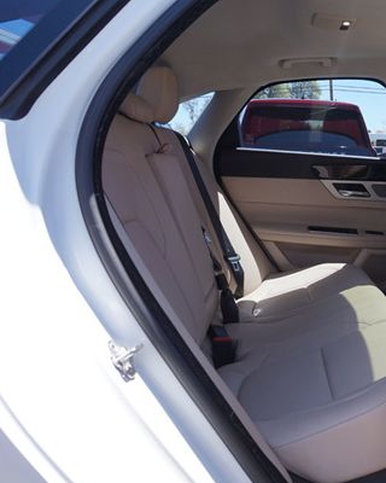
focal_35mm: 36
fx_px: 514
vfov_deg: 50.3
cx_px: 328
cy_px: 237
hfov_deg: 39.0
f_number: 7.1
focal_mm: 16
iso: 100
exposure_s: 1/100
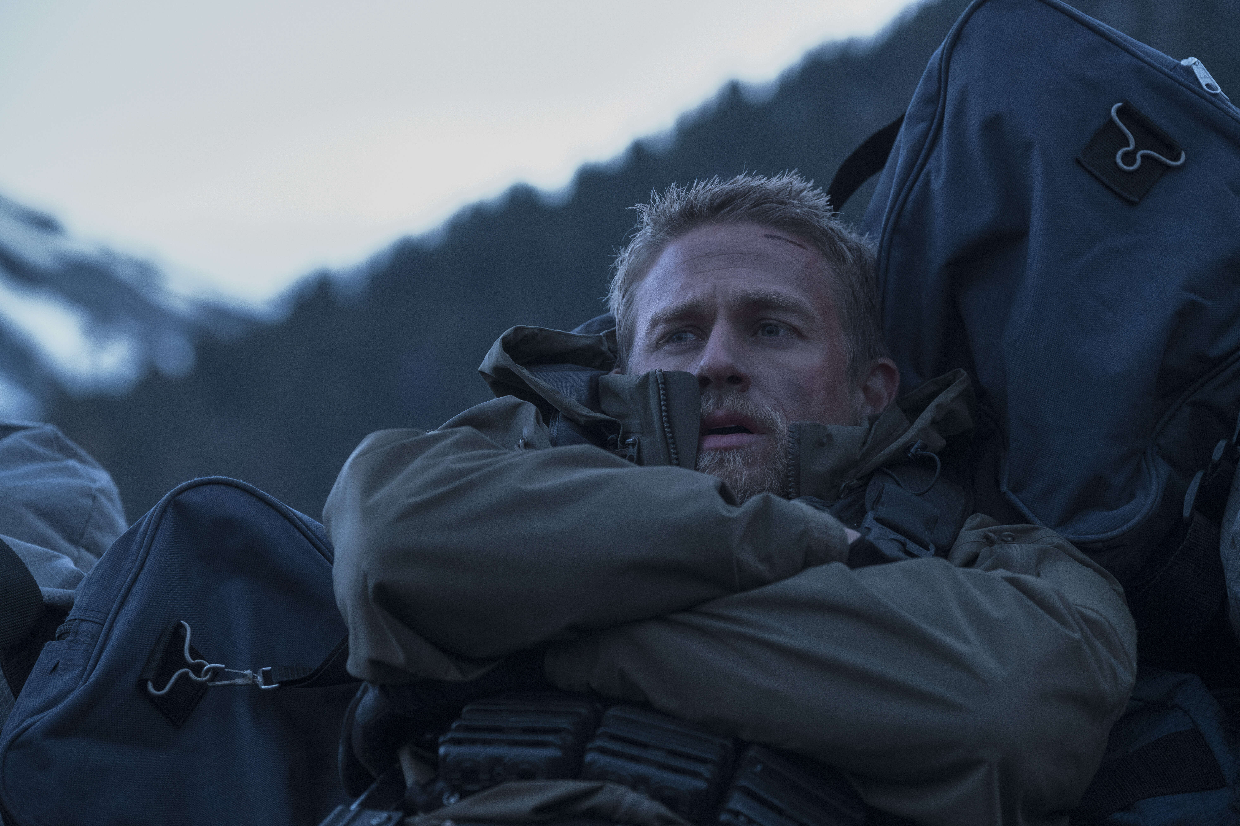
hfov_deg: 14.0
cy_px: 413
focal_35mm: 147
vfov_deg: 9.3
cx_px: 620
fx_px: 5063
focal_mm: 98.2
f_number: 3.6
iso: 3200
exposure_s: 1/40
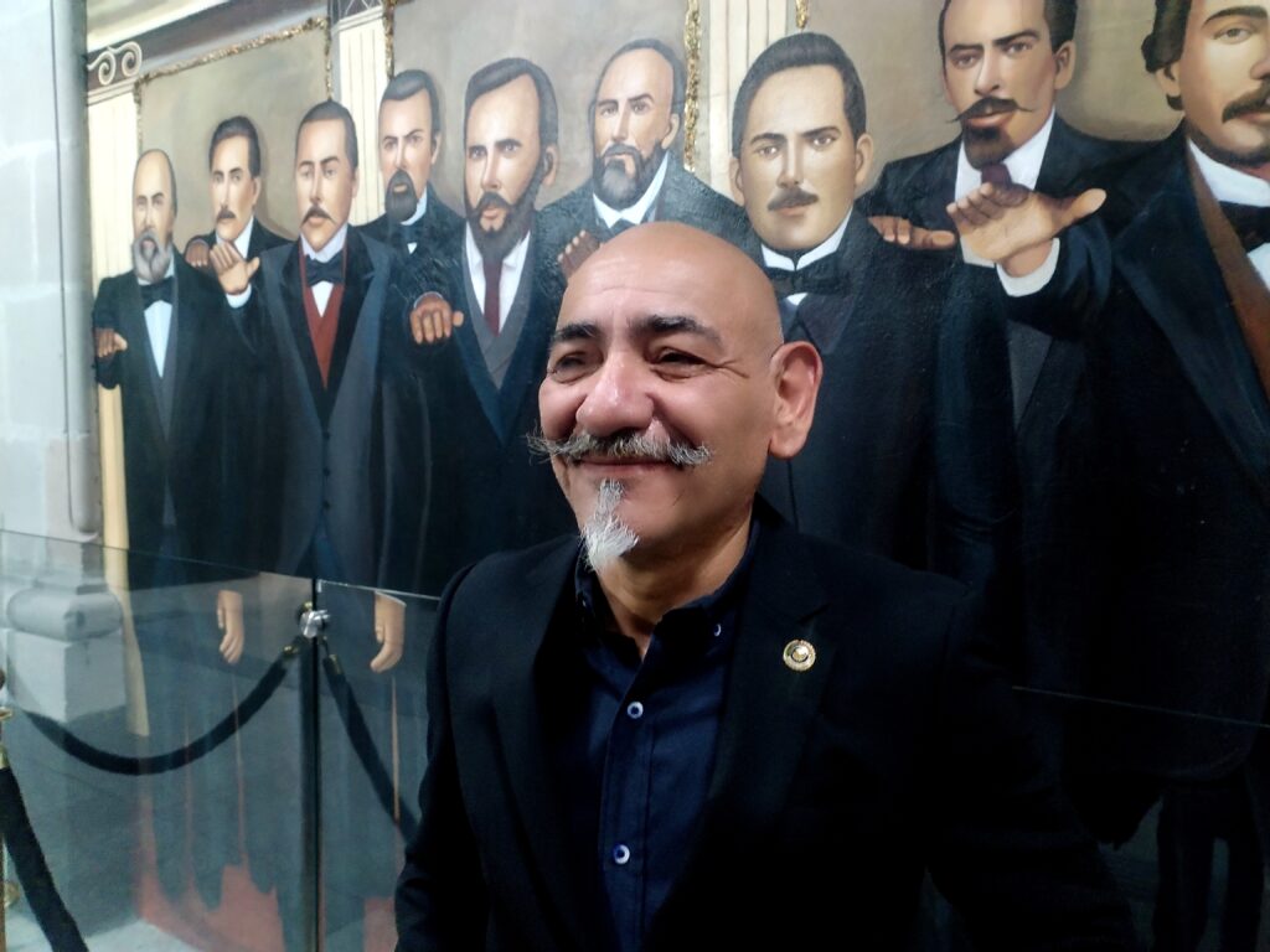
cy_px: 476
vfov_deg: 48.2
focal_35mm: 29
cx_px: 635
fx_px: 1064
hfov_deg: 61.7
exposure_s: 1/16.7
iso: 1513
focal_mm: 4.75
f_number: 1.8
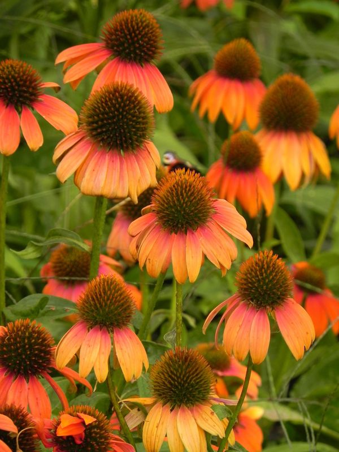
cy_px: 226
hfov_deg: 3.5
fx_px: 5549
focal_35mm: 425
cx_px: 170
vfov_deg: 4.7
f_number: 5
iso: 160
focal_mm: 75.7
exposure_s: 1/400
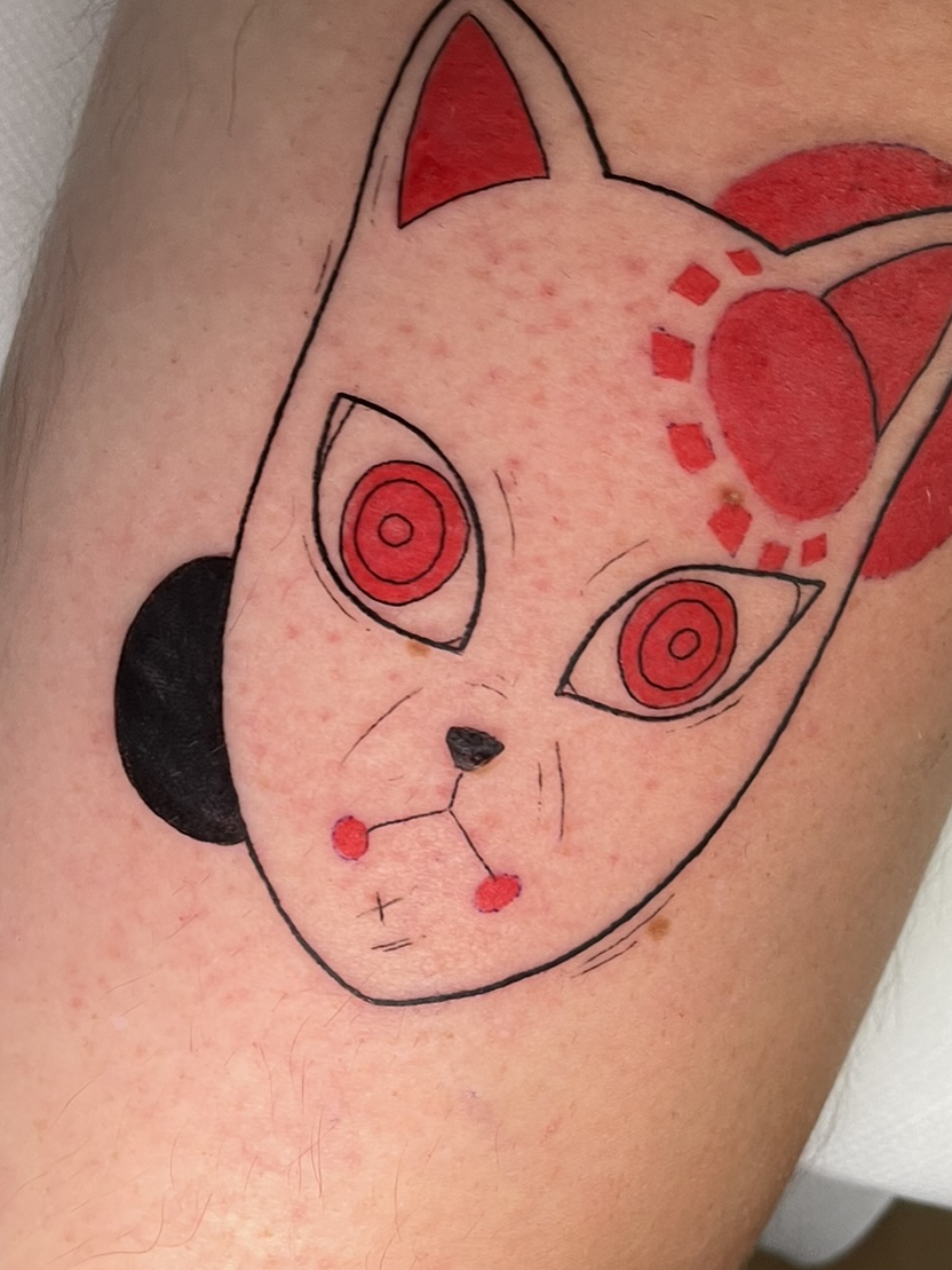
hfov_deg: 30.2
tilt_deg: -75.4
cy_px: 533
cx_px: 582
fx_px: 1760
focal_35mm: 48
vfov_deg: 39.5
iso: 64
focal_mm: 4.2
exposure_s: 1/50
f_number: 1.6
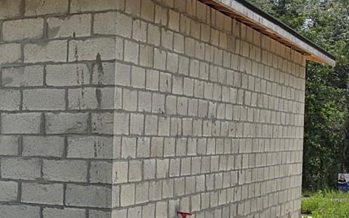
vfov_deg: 15.3
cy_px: 164
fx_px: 809
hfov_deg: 21.0
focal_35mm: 85
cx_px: -160
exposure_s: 1/7939
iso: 32
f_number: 1.4
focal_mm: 6.5
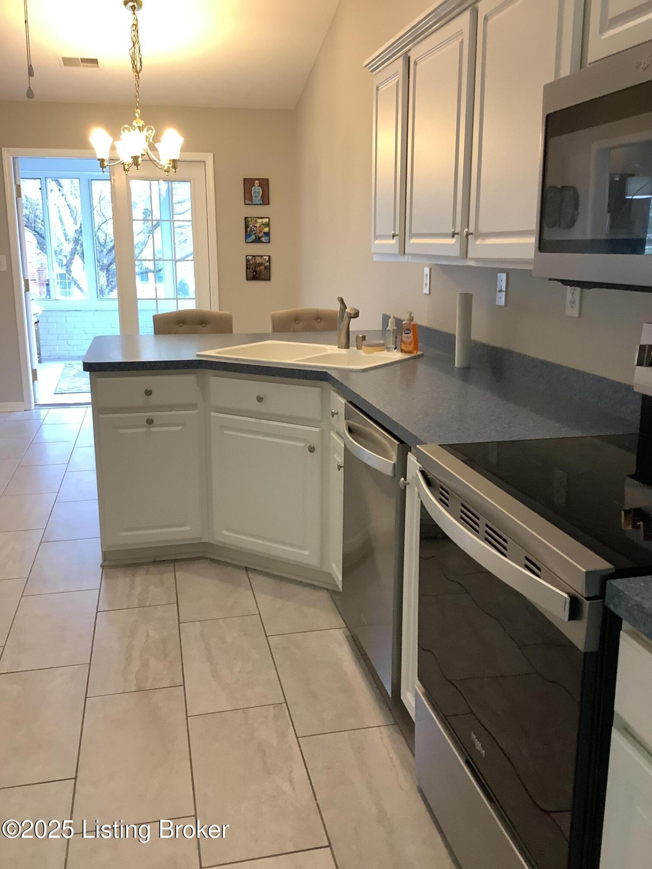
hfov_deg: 45.4
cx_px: 326
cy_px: 434
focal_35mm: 31
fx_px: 779
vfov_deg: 58.4
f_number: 2.4
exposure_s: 1/60
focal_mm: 3.3
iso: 200
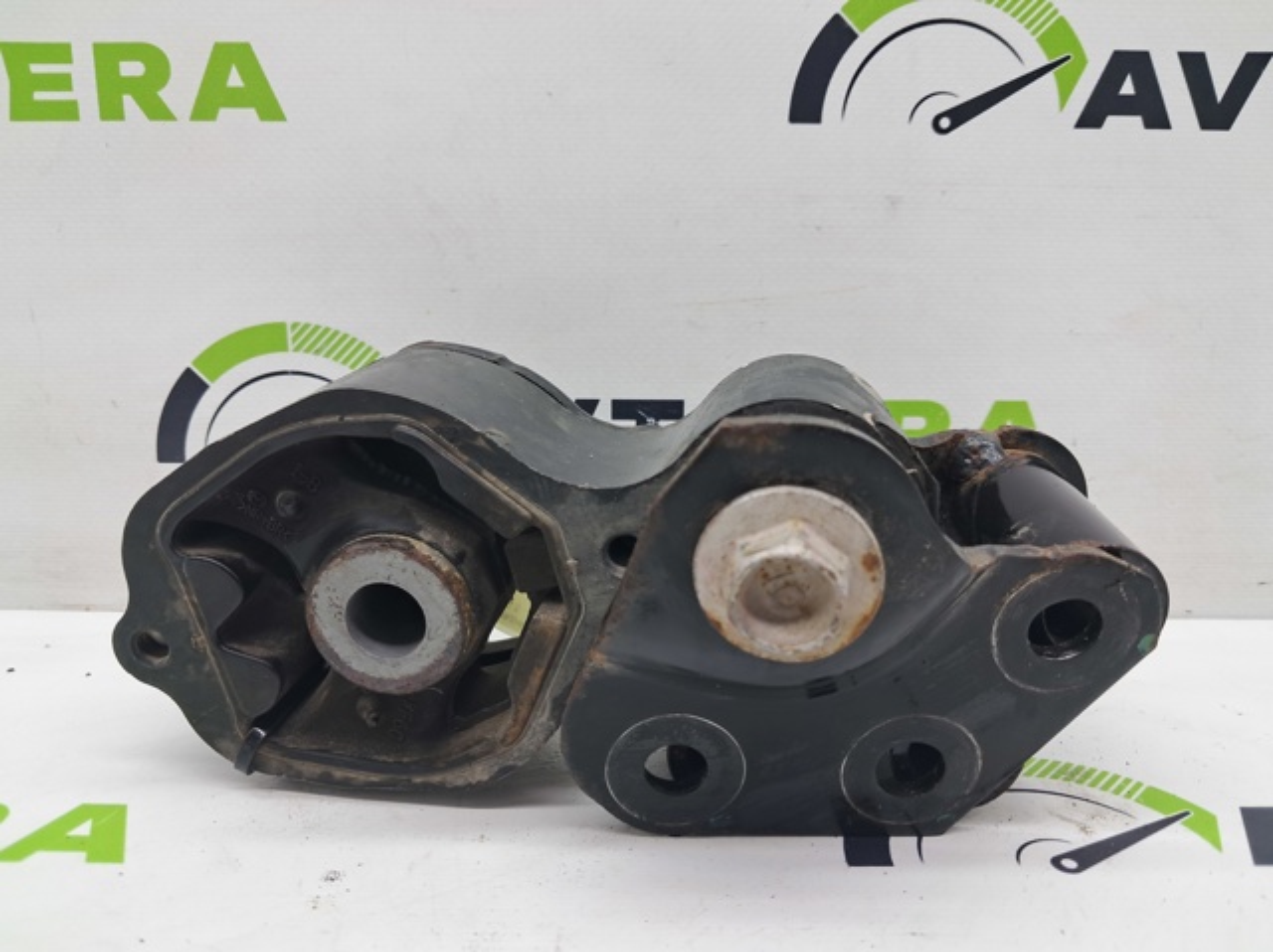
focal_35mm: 27
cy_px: 476
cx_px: 636
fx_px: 992
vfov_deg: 51.3
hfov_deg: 65.4
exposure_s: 1/50
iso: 50
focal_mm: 4
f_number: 1.8
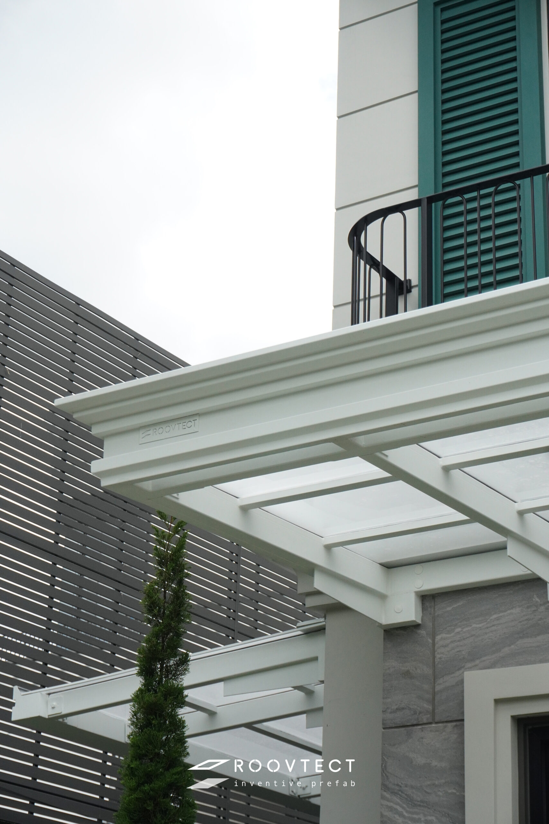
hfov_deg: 18.2
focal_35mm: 75
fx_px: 1715
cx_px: 274
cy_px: 412
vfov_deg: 27.0
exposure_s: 1/640
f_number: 10
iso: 800
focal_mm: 50
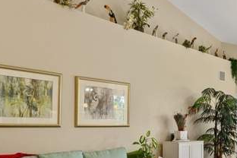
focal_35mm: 41
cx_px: 215
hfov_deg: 43.2
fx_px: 270
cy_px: 122
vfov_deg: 31.9
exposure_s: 1/50
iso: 400
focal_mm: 16
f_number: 8
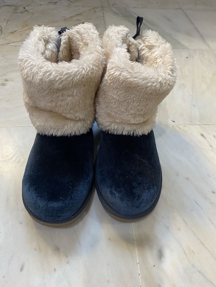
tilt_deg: -49.2
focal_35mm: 26
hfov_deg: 53.1
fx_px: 216
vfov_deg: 67.3
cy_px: 144
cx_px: 108
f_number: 1.8
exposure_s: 1/60
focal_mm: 4.25
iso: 250
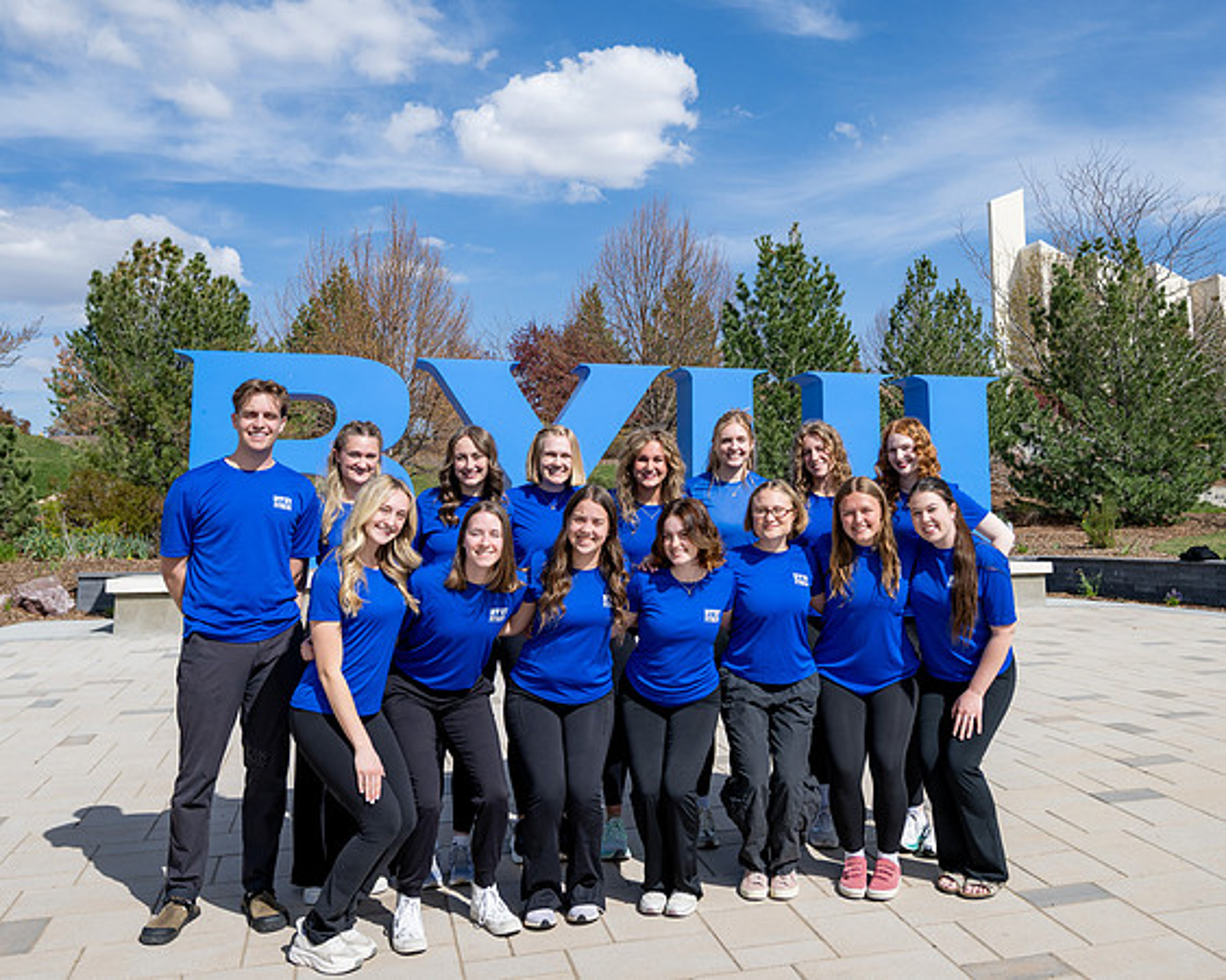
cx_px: 727
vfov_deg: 45.6
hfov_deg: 55.6
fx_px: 1154
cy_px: 369
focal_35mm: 32
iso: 160
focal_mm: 22.5
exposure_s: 1/2500
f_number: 4
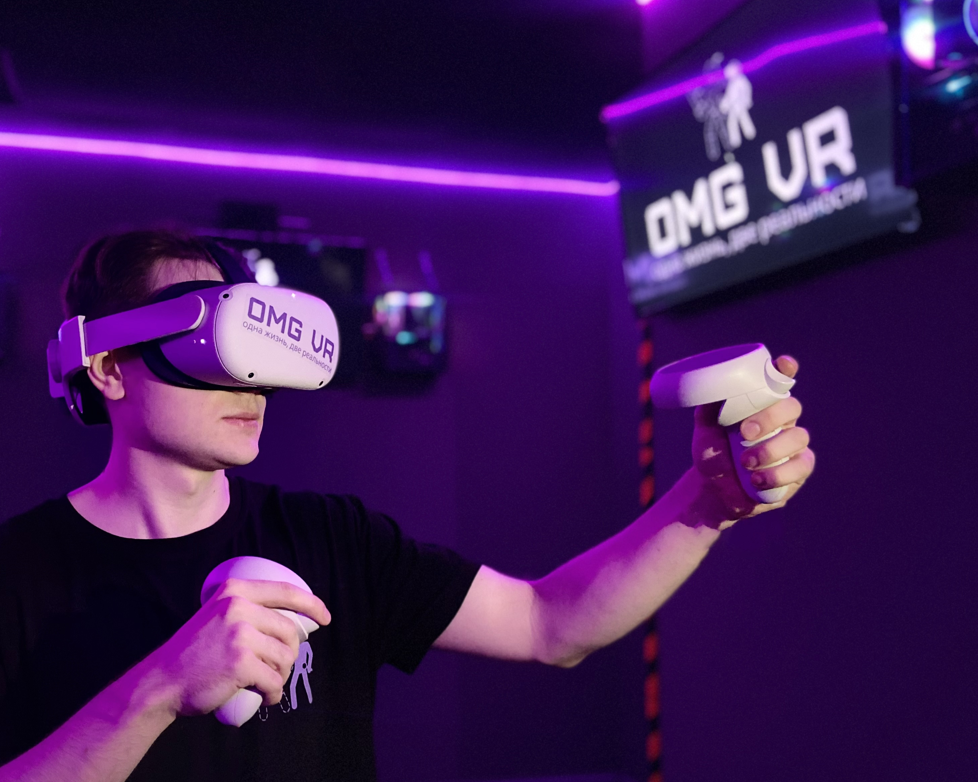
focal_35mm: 35
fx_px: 1013
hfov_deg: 51.0
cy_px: 439
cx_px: 370
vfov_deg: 42.2
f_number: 1.8
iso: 1000
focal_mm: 4.25
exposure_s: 1/25
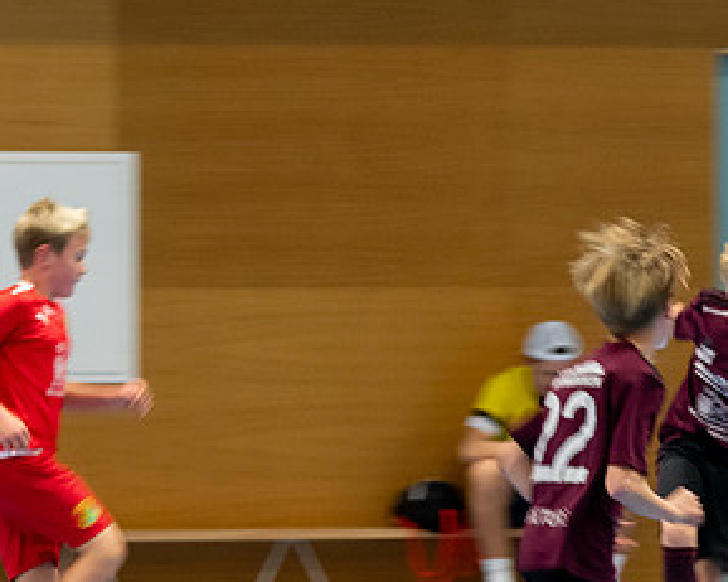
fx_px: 6354
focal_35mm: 295
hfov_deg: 6.6
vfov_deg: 5.2
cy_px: 432
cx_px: 564
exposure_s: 1/60
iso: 1400
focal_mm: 100
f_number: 5
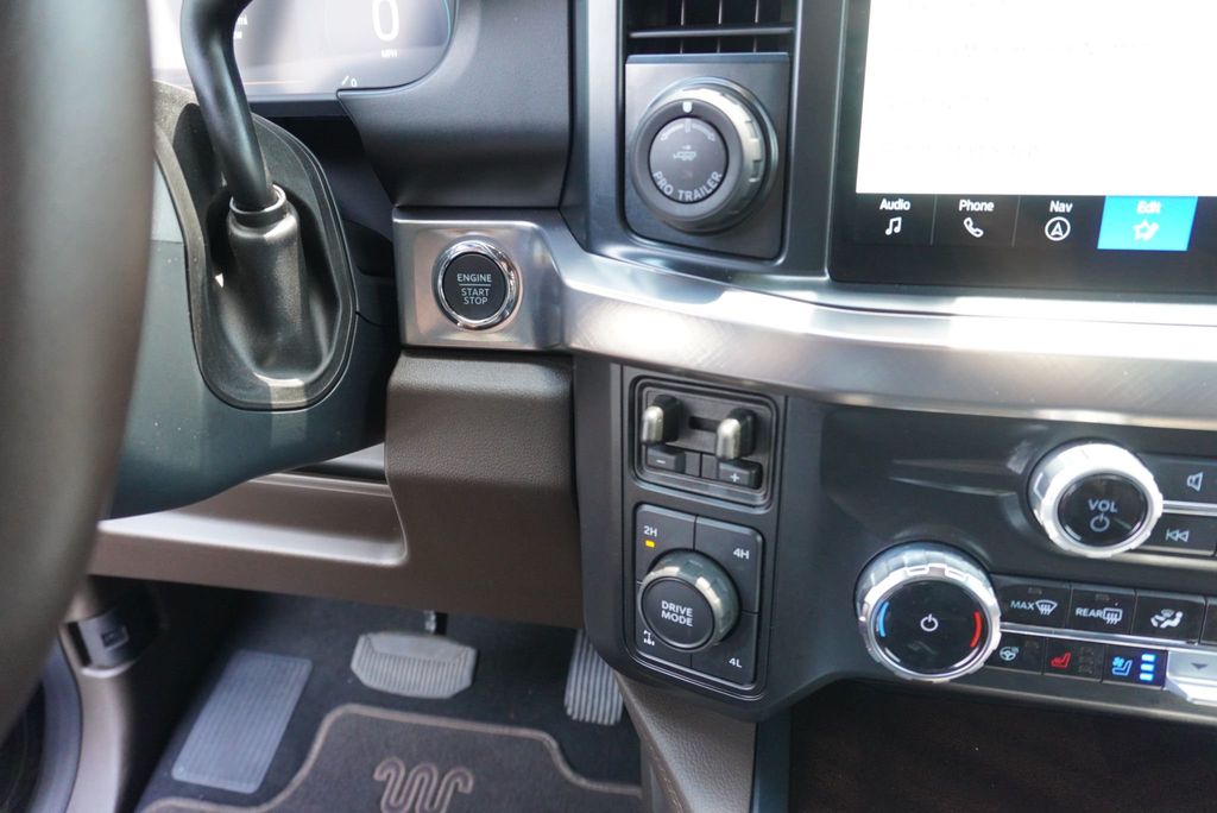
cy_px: 406
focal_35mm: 24
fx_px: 812
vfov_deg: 53.2
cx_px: 608
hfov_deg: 73.7
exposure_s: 1/160
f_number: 4
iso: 1600
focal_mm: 16
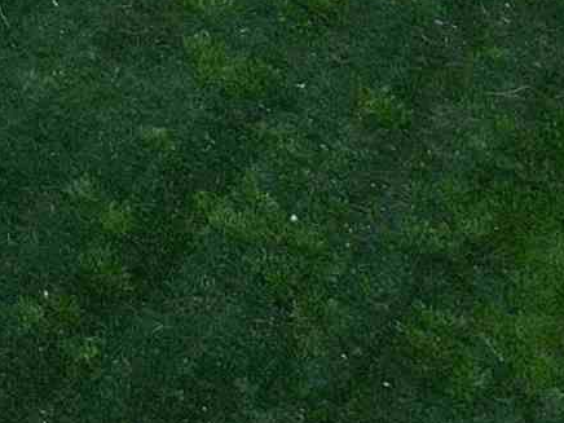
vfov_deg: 7.6
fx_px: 2754
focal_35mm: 169
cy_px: -864
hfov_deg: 9.6
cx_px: -996
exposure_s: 1/15
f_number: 2.8
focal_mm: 4.5
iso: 250
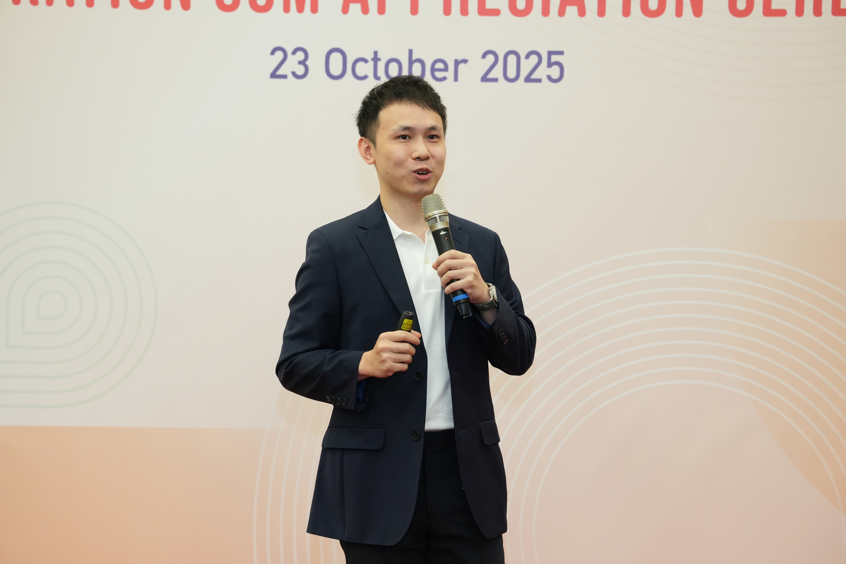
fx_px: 1645
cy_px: 282
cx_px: 423
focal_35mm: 70
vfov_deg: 19.5
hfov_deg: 28.8
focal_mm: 70
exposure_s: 1/125
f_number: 4
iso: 1250
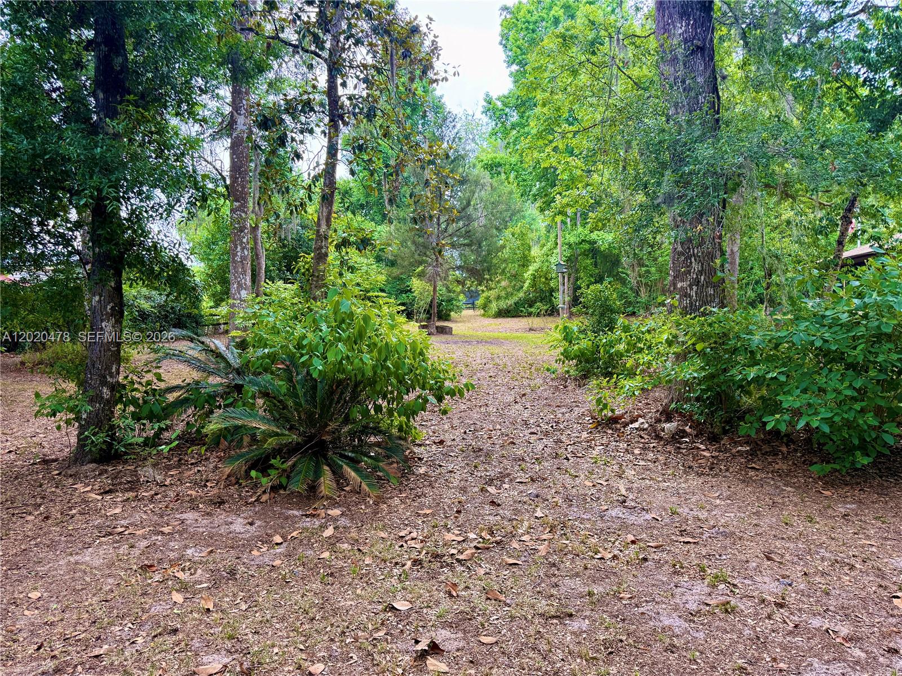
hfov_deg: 71.6
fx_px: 625
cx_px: 451
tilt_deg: -2.0
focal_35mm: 24
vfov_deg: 56.8
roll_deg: -1.2
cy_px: 338
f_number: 1.78
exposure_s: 1/584
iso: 100
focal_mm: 6.76
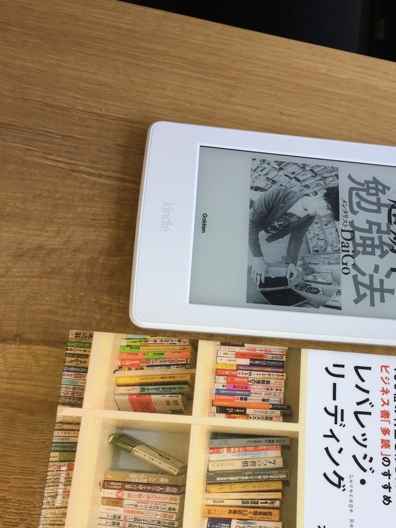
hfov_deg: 35.6
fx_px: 610
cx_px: 266
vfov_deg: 45.9
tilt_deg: -67.0
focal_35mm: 40
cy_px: 359
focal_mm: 4.15
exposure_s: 1/168
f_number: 2.2
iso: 25
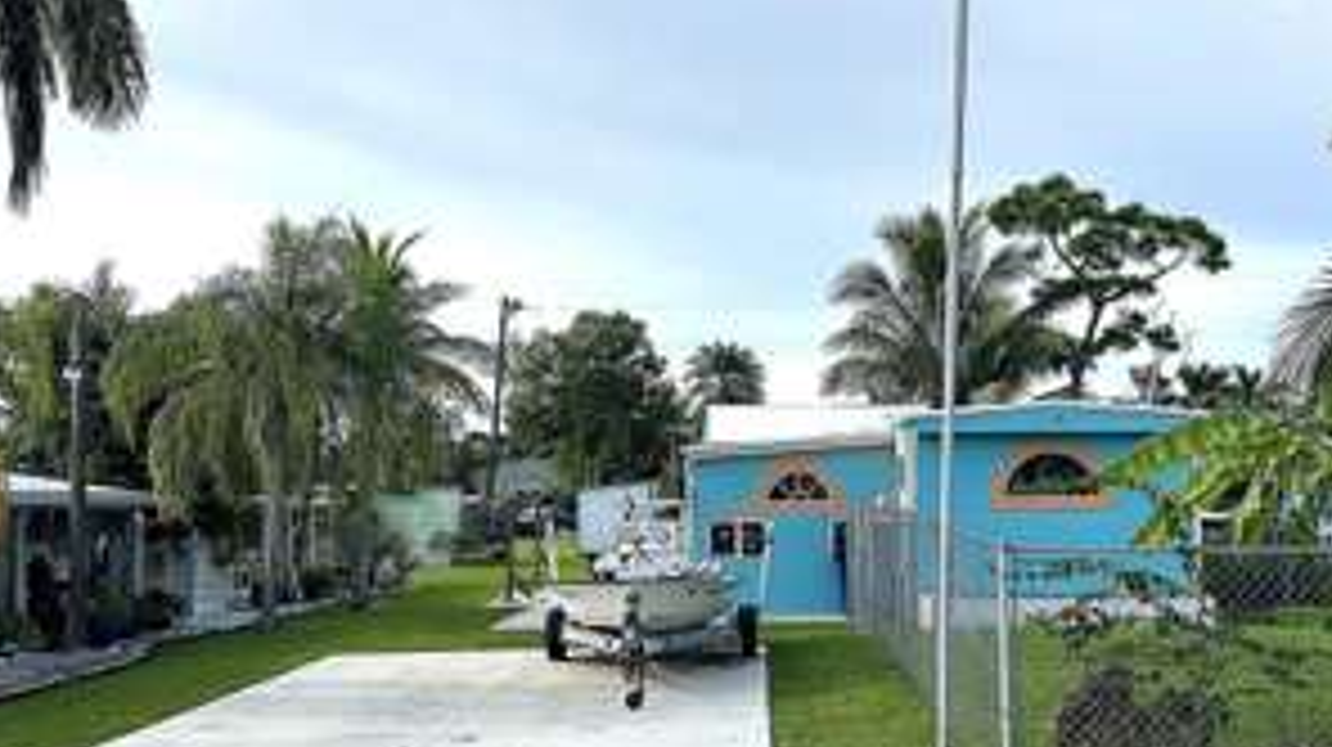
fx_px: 1624
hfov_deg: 44.5
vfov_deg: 25.9
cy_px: 436
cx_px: 774
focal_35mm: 46
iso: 50
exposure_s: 1/2841
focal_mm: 5.7
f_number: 1.5
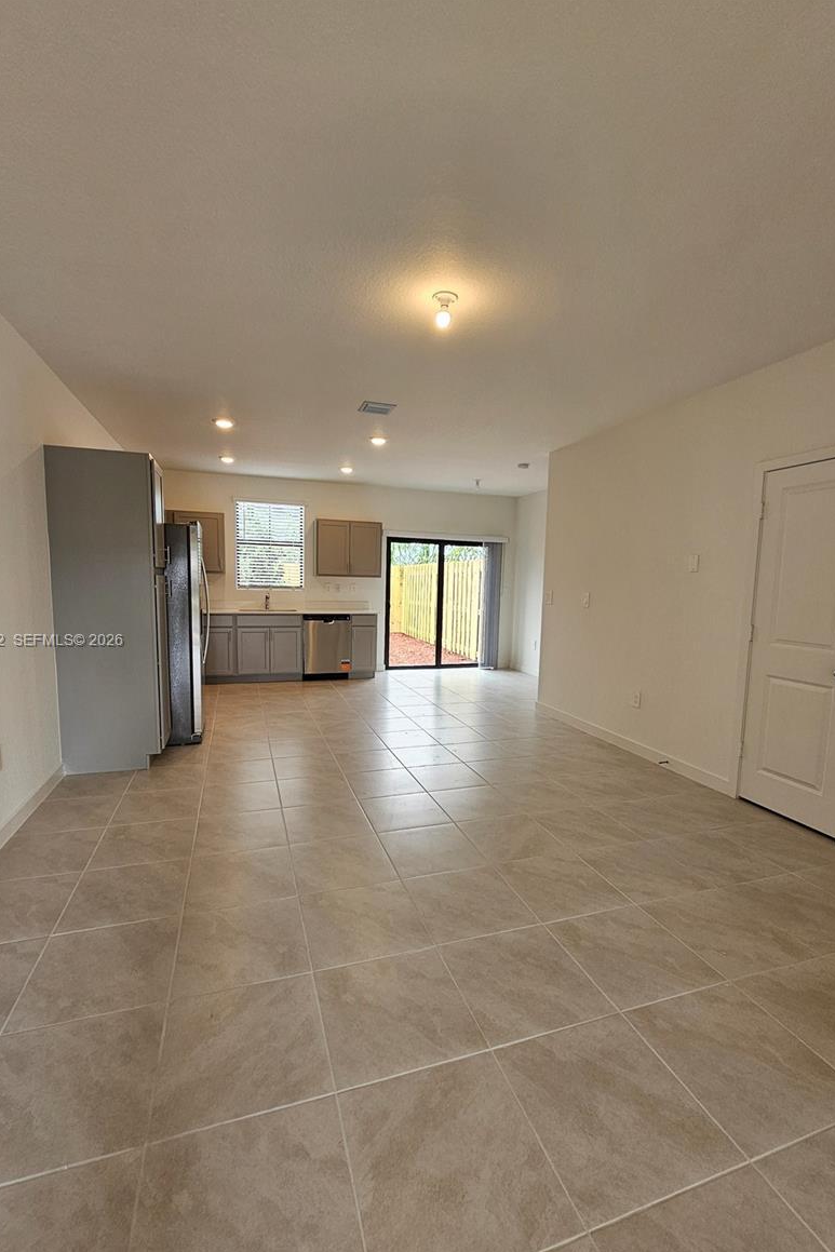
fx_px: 487
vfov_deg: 104.2
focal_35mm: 14
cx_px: 409
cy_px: 642
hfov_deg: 81.2
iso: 50
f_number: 2.2
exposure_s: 1/60
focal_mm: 2.2
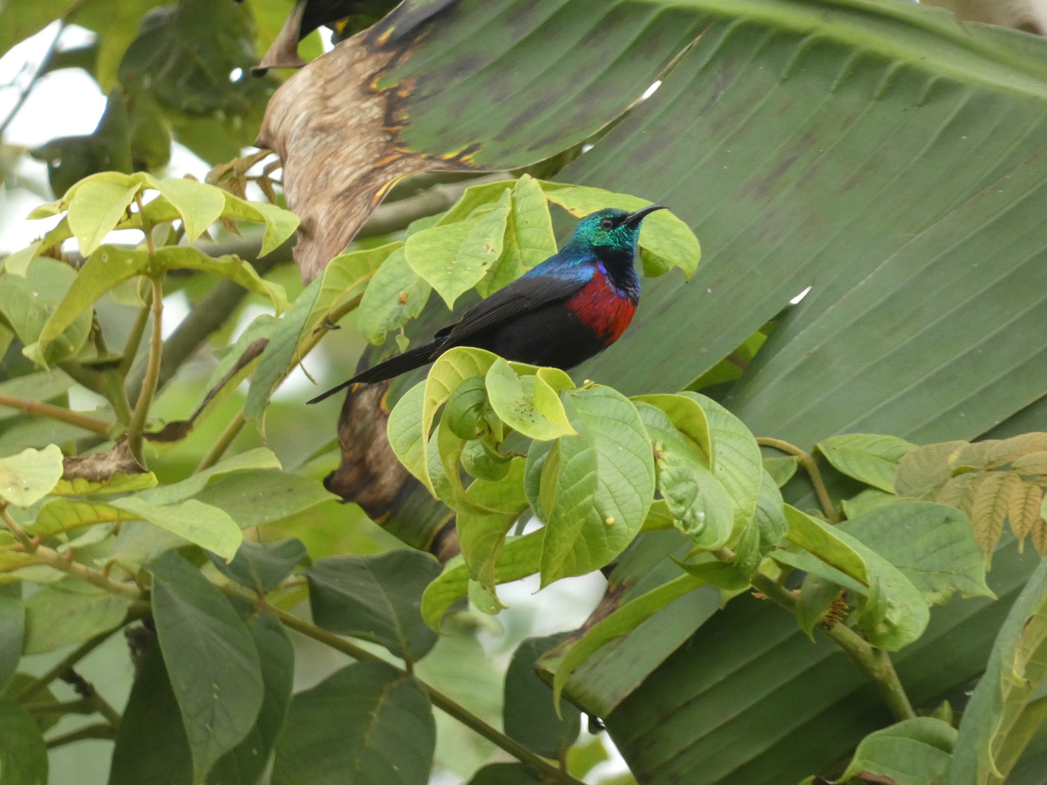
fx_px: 36295
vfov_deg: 1.2
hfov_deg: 1.7
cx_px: 524
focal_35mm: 1200
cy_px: 392
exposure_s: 1/125
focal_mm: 215
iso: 400
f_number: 5.9
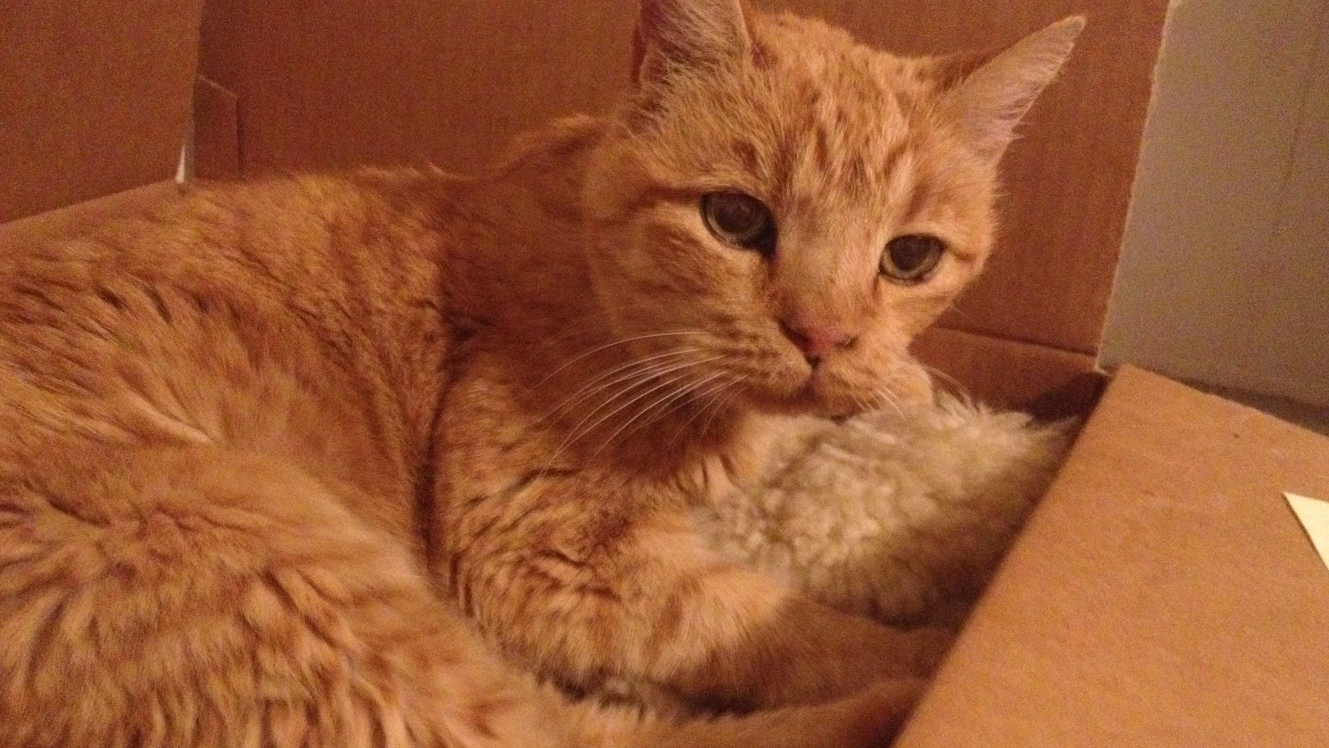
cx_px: 677
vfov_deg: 30.4
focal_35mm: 39
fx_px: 1374
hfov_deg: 51.6
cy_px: 433
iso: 800
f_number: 2.4
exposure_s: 1/15
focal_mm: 4.28
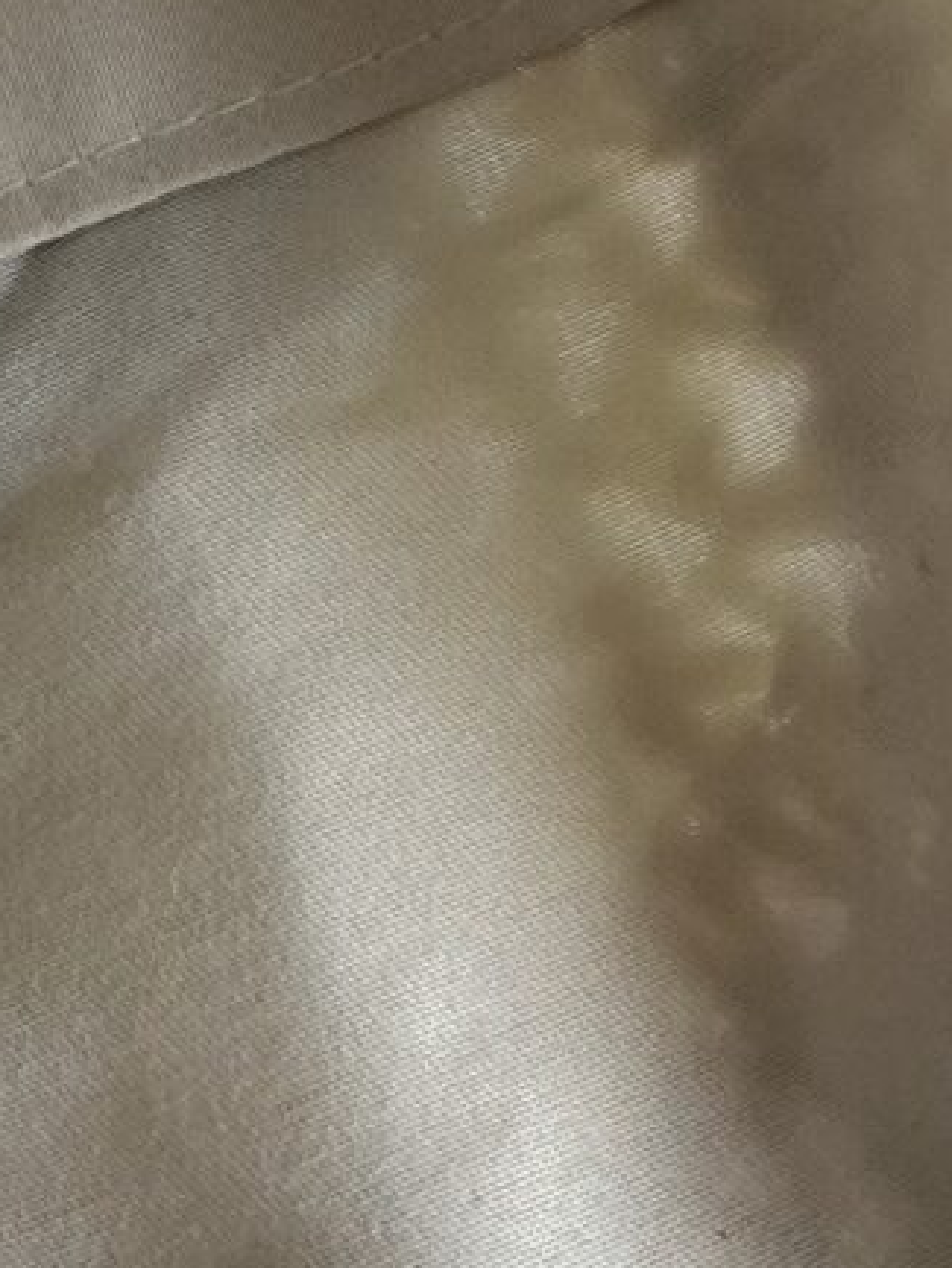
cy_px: -1476
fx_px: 4508
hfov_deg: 11.5
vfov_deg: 13.2
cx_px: -542
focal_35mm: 123
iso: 50
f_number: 1.6
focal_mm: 5.1
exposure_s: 1/120
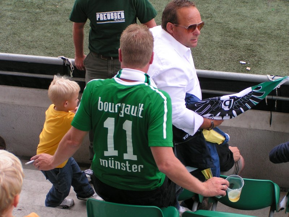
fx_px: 718
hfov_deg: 22.8
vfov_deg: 17.2
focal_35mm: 86
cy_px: 108
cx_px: 144
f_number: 4
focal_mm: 13.2
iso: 50
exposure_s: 1/160
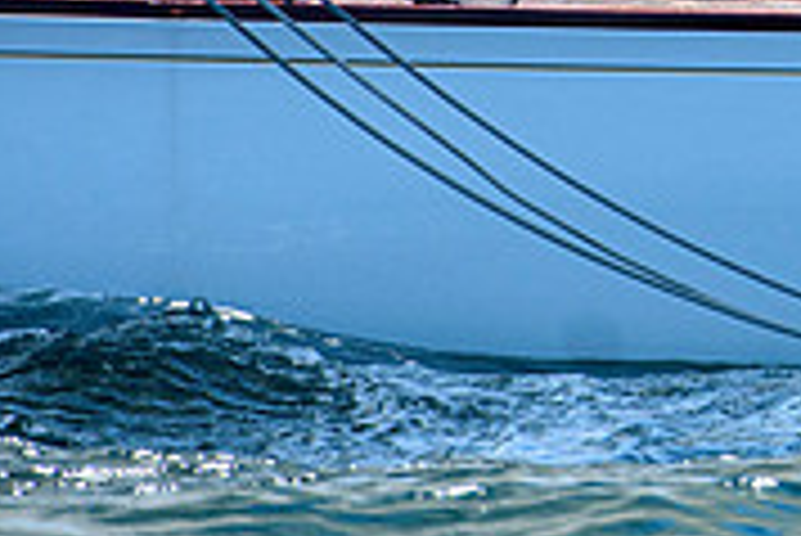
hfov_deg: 1.1
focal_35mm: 1955
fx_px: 43533
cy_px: -236
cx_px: 1296
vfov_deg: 0.7
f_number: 5
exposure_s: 1/2500
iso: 400
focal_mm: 400
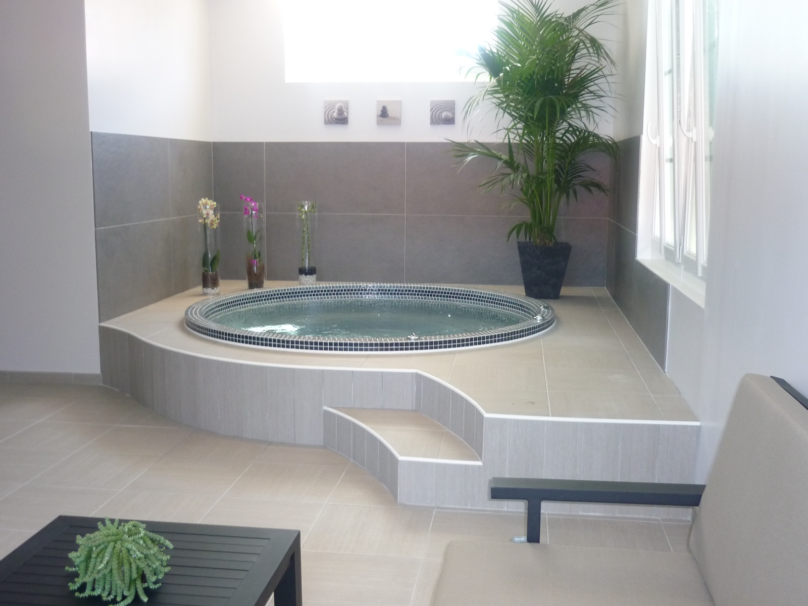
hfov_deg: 51.4
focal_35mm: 36
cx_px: 404
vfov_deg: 39.7
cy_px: 303
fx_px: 840
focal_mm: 5.9
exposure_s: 1/30
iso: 250
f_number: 2.9
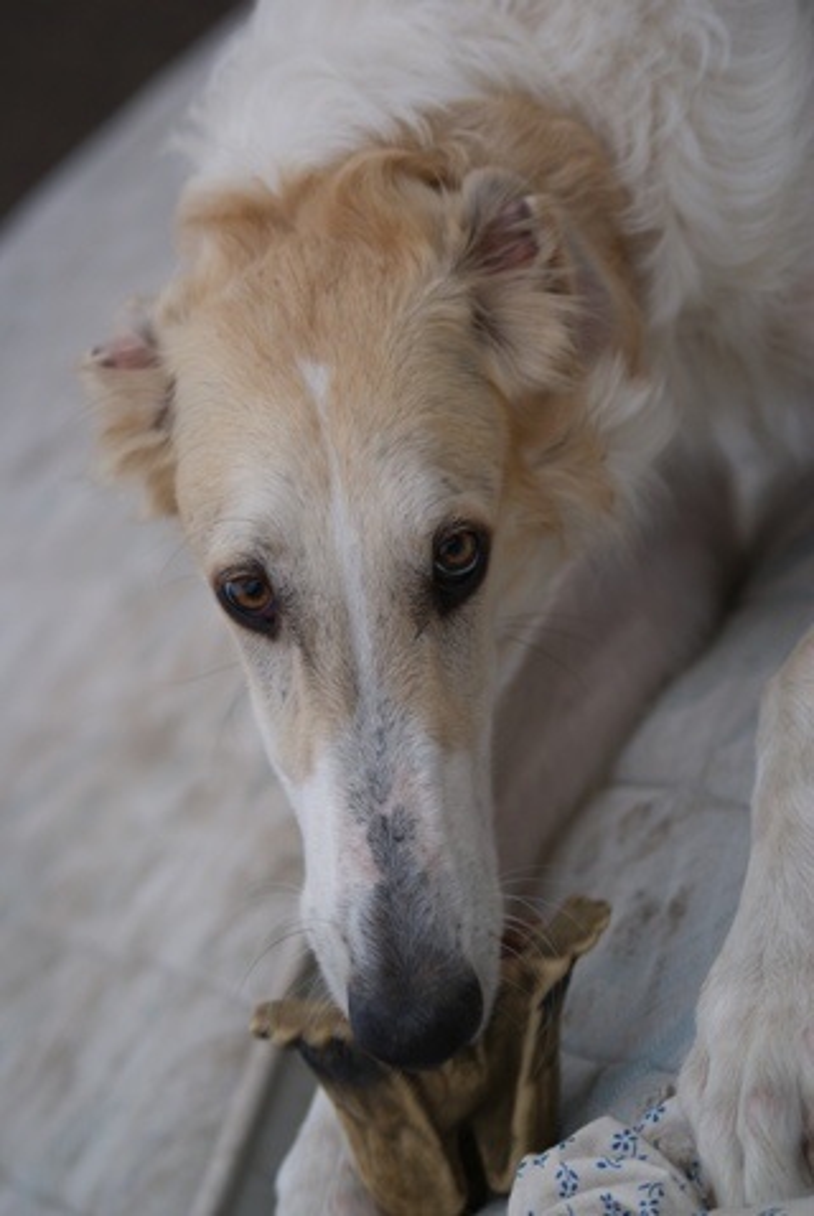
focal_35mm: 105
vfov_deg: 19.4
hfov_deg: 13.1
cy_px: 608
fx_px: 3551
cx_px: 407
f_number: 4
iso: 125
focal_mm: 70
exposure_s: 1/125
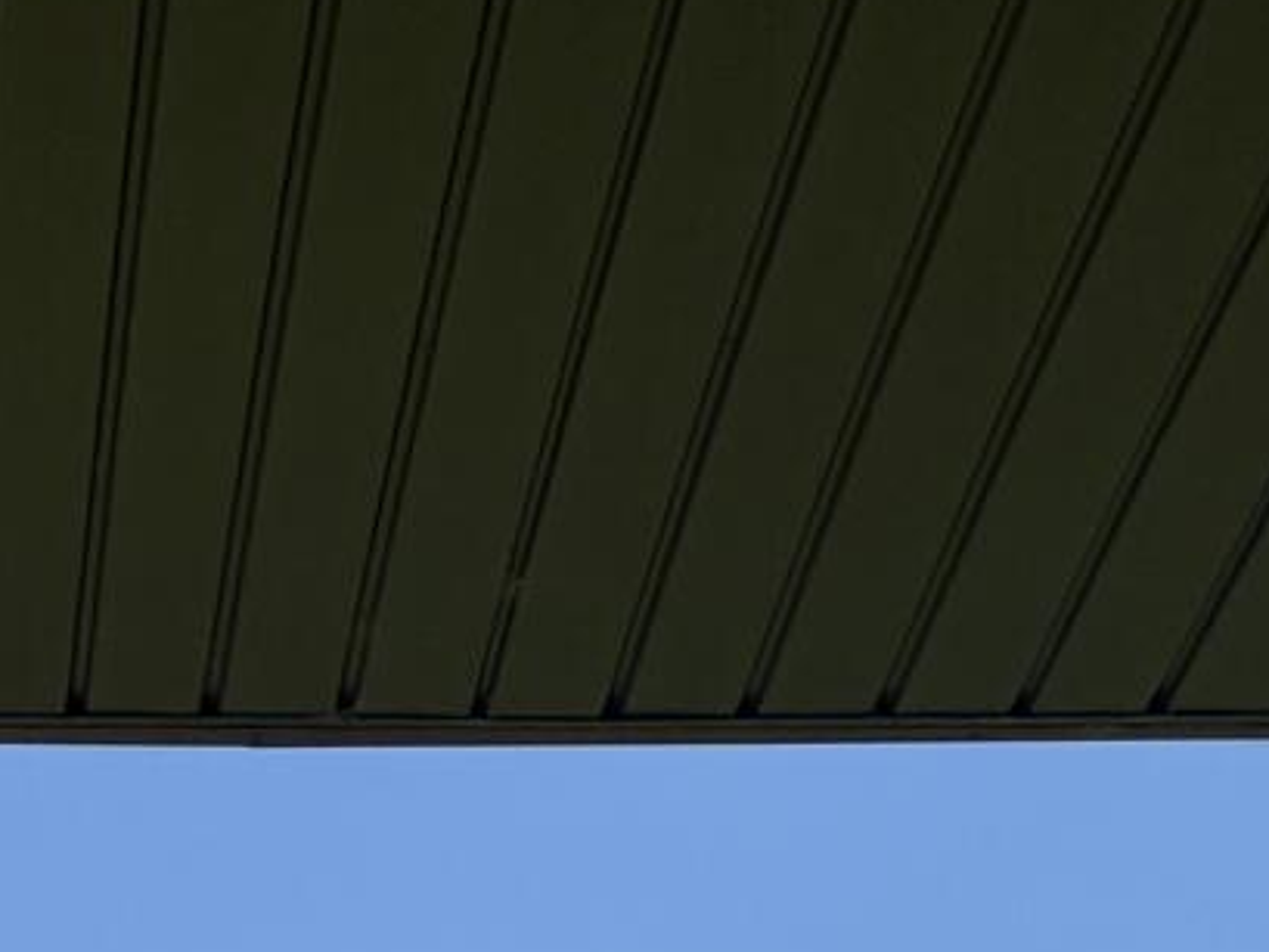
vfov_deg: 7.6
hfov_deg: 11.0
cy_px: 2602
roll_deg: -1.6
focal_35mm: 176
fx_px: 6454
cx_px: -366
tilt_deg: +4.9
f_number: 1.78
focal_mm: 6.76
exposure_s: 1/5319
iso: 80
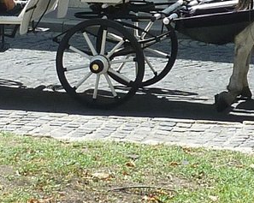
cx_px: 163
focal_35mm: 182
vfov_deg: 8.4
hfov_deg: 10.6
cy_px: -69
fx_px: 1367
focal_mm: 4.9
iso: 80
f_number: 3.3
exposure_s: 1/400
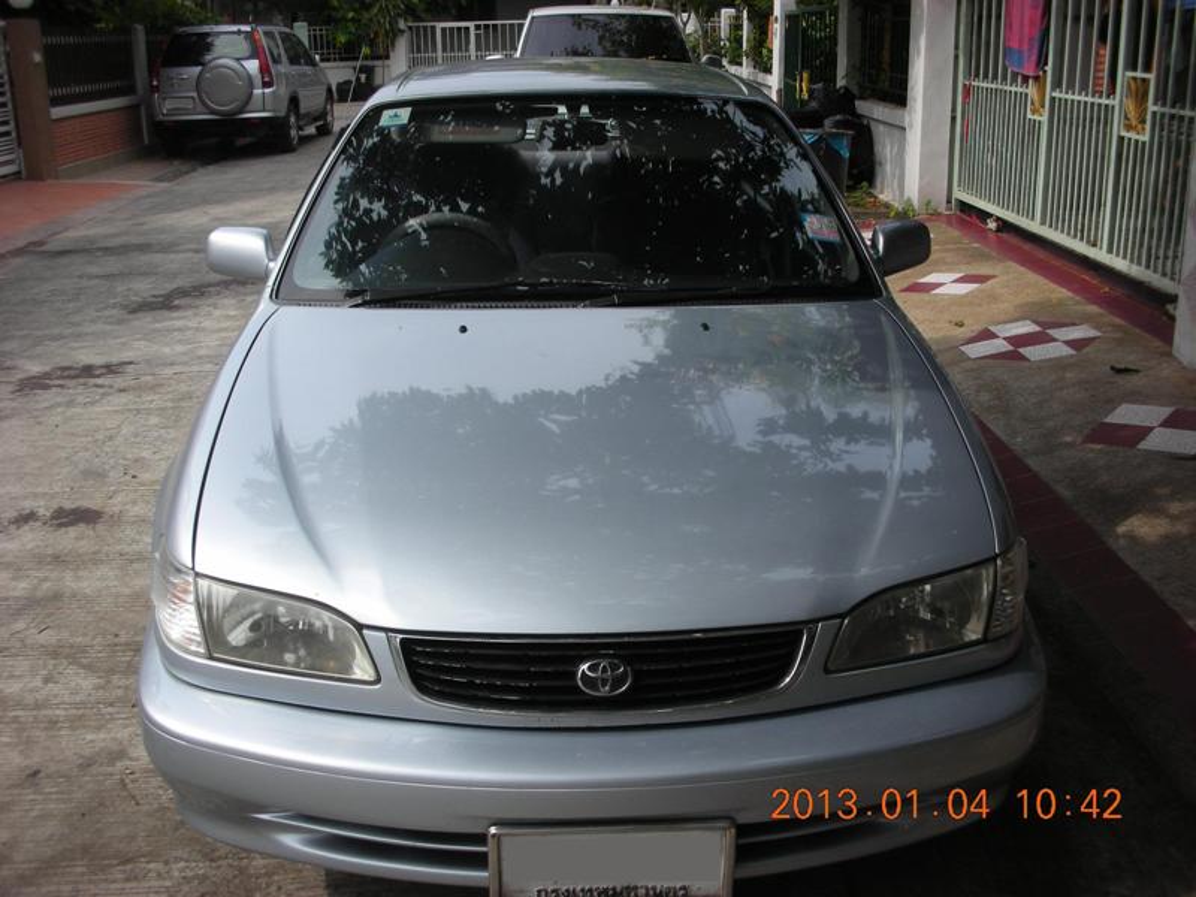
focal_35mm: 35
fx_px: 1209
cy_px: 448
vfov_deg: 40.7
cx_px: 598
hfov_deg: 52.6
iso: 50
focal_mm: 5.8
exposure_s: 1/458
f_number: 3
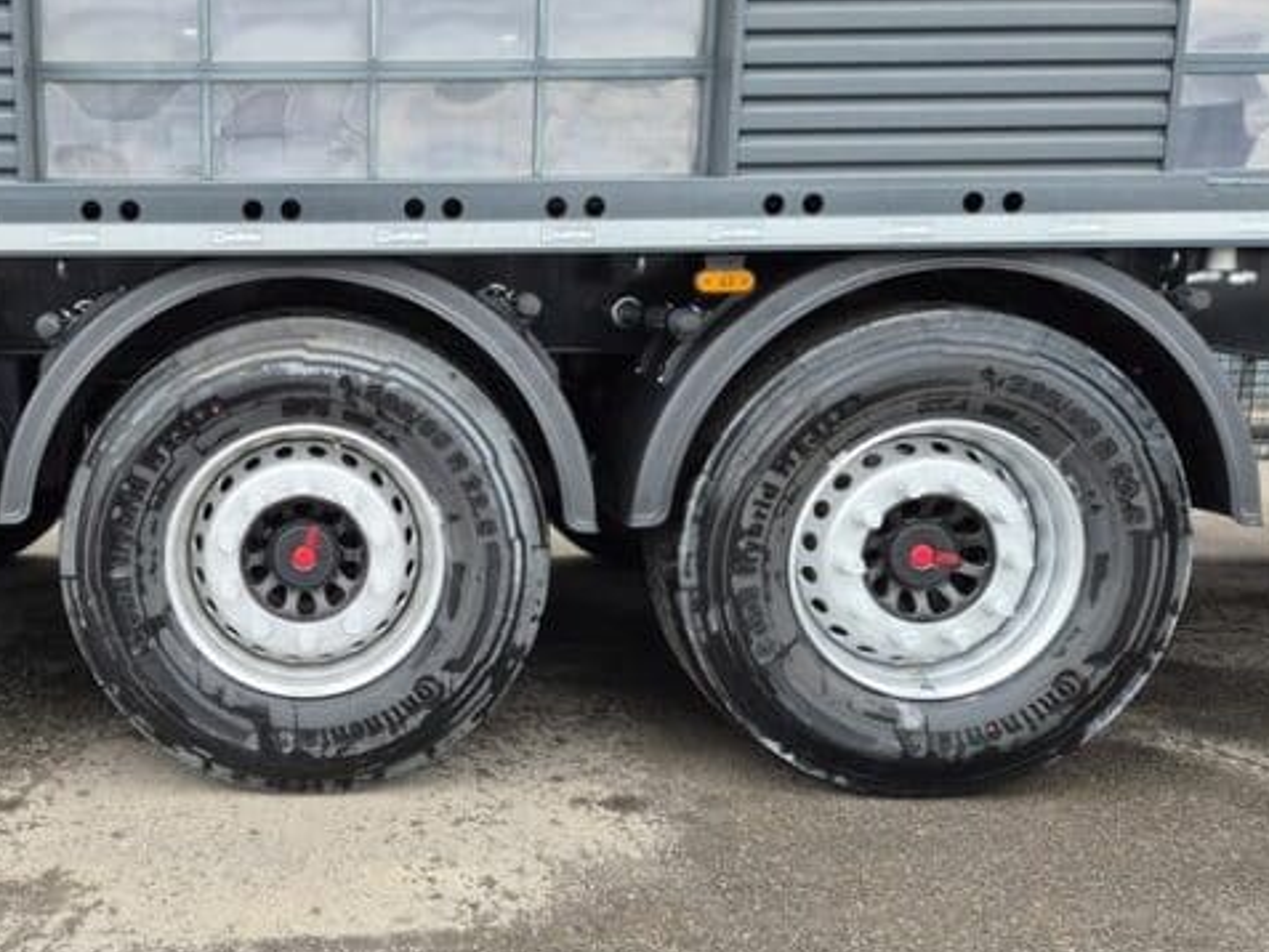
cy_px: 503
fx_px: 1357
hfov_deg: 47.8
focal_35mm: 37
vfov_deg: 38.7
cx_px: 282
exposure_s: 1/223
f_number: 1.8
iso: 25
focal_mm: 5.4
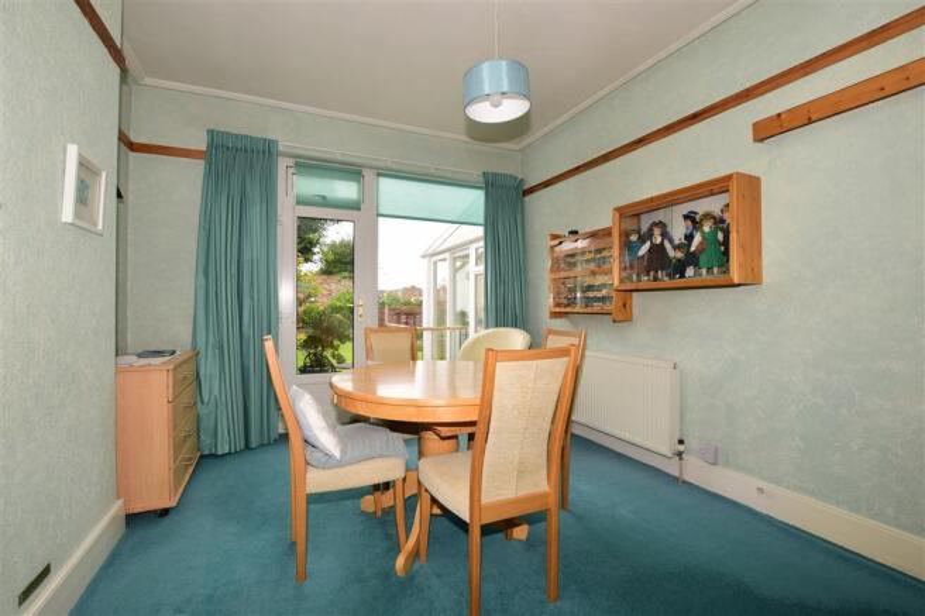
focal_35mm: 15
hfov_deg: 100.4
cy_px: 308
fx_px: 385
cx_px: 462
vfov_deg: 77.3
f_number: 7.1
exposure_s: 1/100
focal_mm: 10
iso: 400
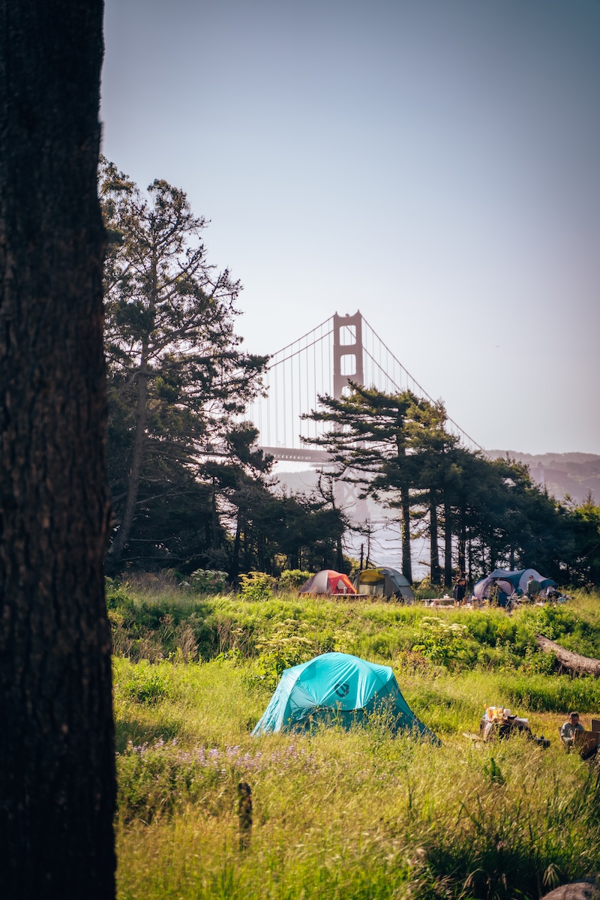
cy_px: 450
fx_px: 1875
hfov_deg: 18.2
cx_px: 300
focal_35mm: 75
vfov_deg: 27.0
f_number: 2.8
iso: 100
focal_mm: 75
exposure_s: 1/1000
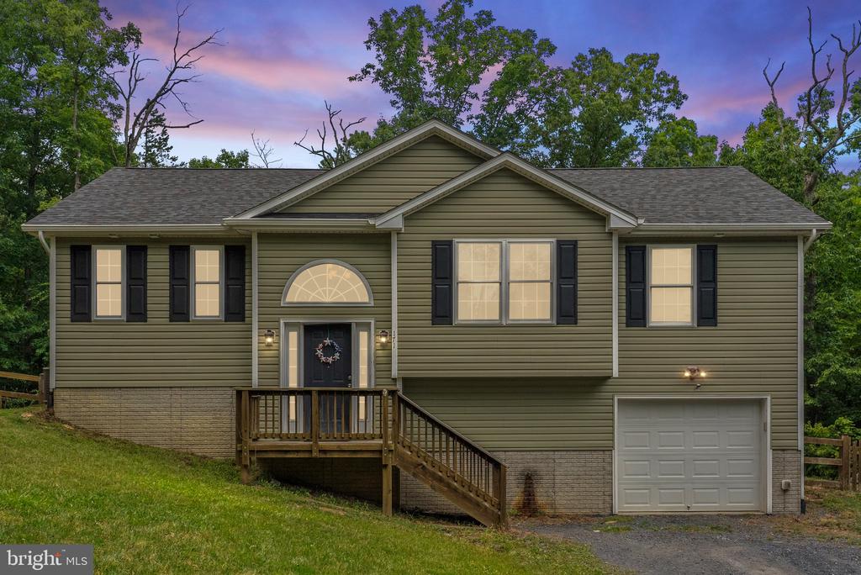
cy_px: 288
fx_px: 814
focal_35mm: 34
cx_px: 430
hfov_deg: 55.8
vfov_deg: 38.9
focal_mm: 34
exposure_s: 1/80
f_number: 8
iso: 1250
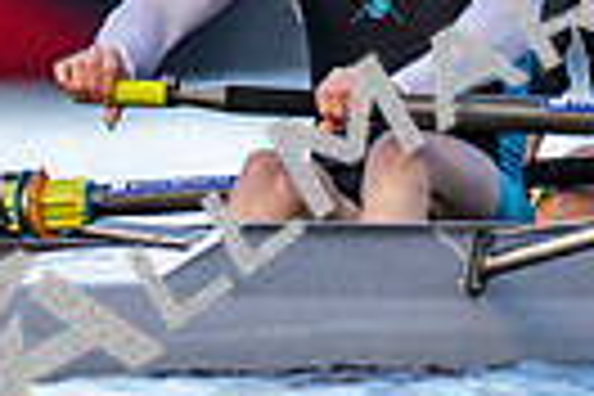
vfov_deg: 0.5
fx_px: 43441
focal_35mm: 2633
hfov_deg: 0.8
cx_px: 896
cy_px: -250
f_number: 4
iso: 1400
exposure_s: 1/2500
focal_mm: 600
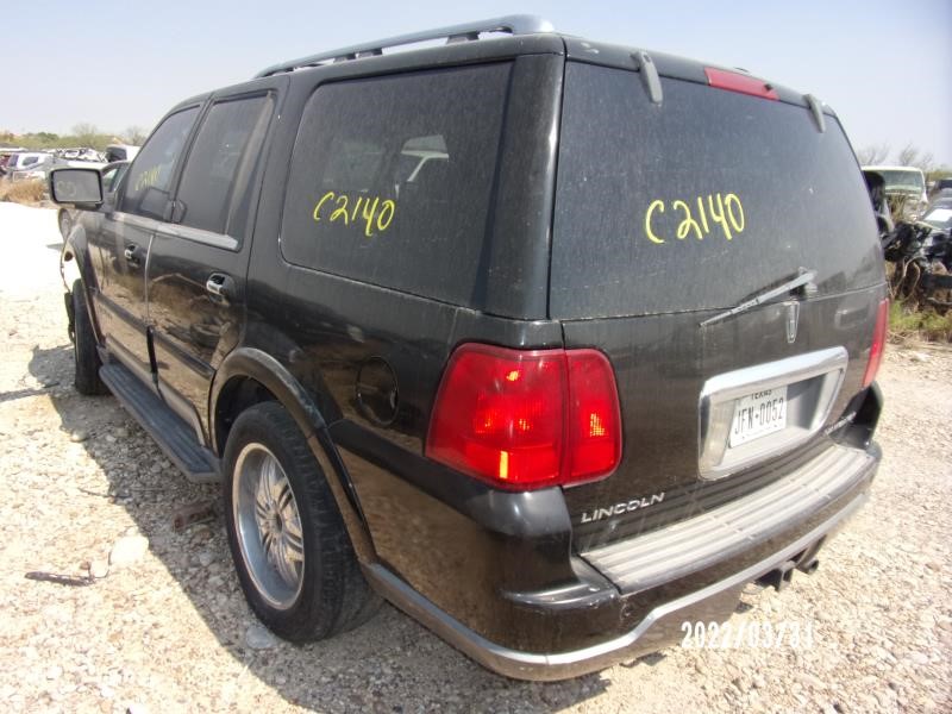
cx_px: 476
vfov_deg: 56.8
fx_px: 660
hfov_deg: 71.6
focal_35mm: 24
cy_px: 357
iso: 80
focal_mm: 4.3
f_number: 3.3
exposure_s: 1/800
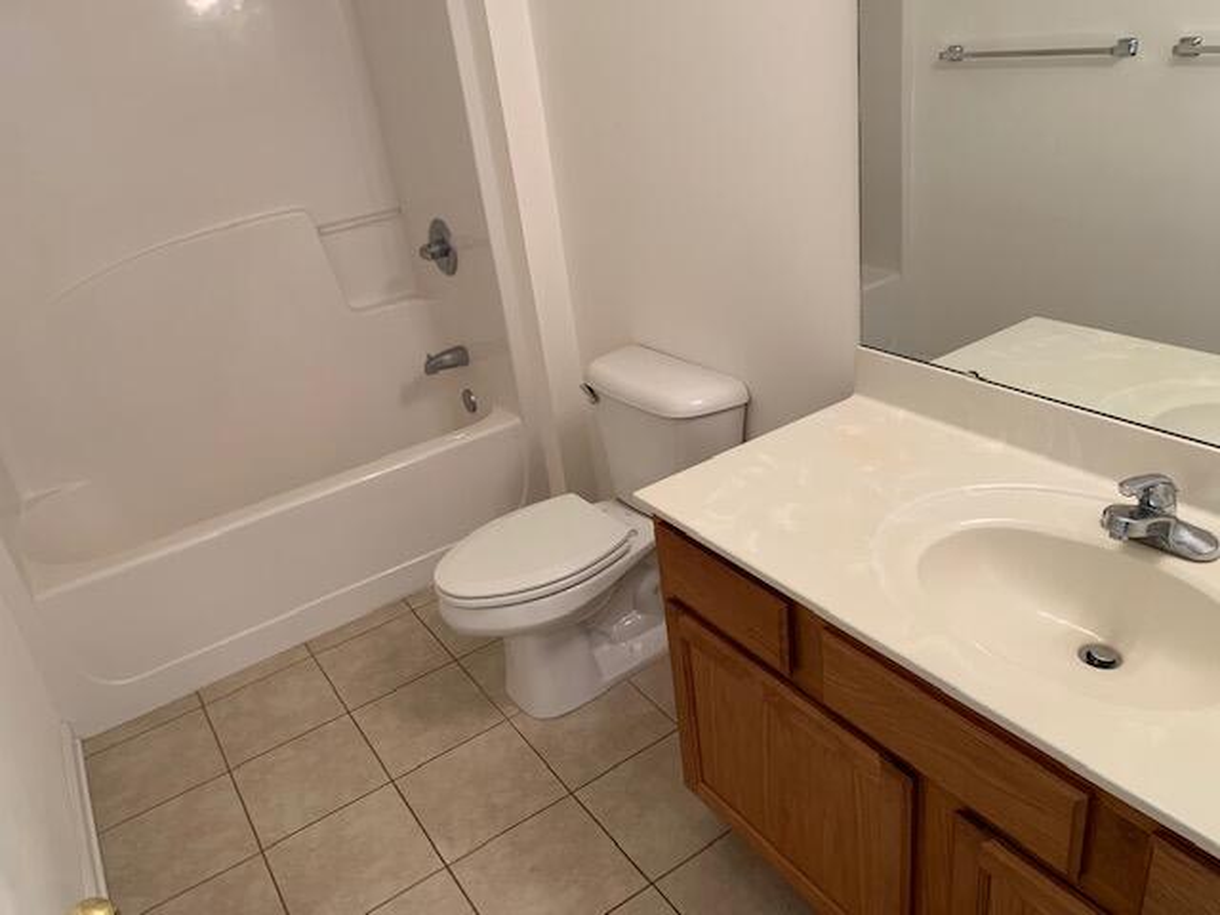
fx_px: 916
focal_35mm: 26
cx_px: 610
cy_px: 458
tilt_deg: -26.4
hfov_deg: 67.3
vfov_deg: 53.1
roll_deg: +7.2
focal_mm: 4.25
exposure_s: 1/60
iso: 80
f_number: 1.8
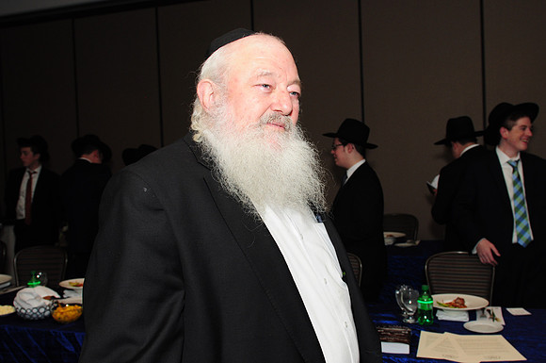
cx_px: 273
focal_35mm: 36
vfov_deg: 36.8
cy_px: 182
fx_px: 545
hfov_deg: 53.2
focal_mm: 24
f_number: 5
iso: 500
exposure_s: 1/60
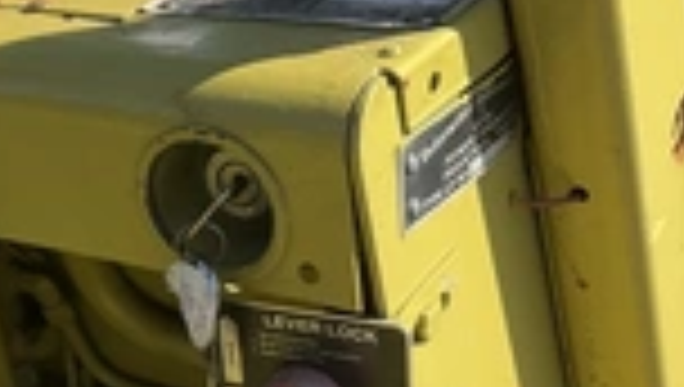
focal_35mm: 83
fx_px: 1507
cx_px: -27
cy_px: 446
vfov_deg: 14.2
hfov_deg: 24.2
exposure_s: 1/842
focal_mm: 3
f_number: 1.8
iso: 25
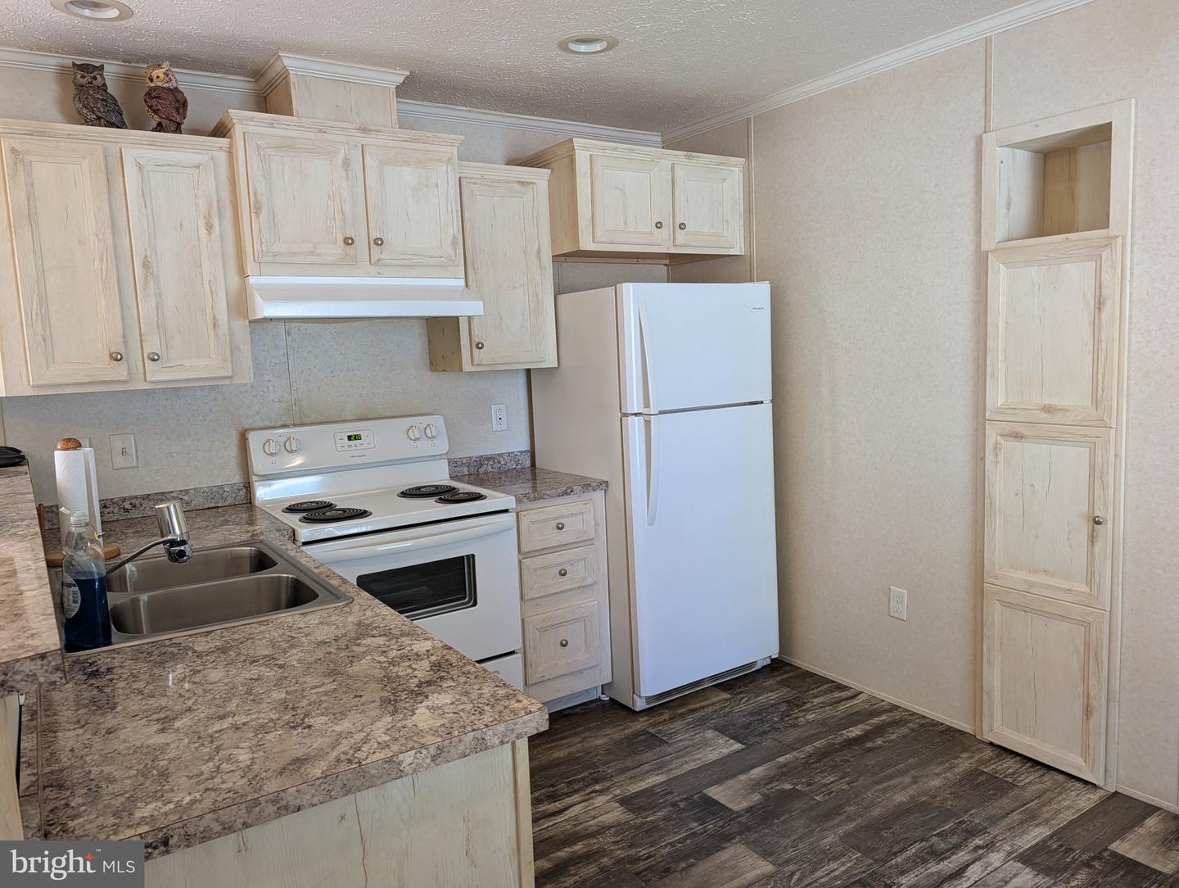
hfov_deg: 71.5
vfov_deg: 56.9
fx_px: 819
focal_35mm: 24
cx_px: 590
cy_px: 444
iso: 248
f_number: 1.68
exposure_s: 1/120
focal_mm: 6.9
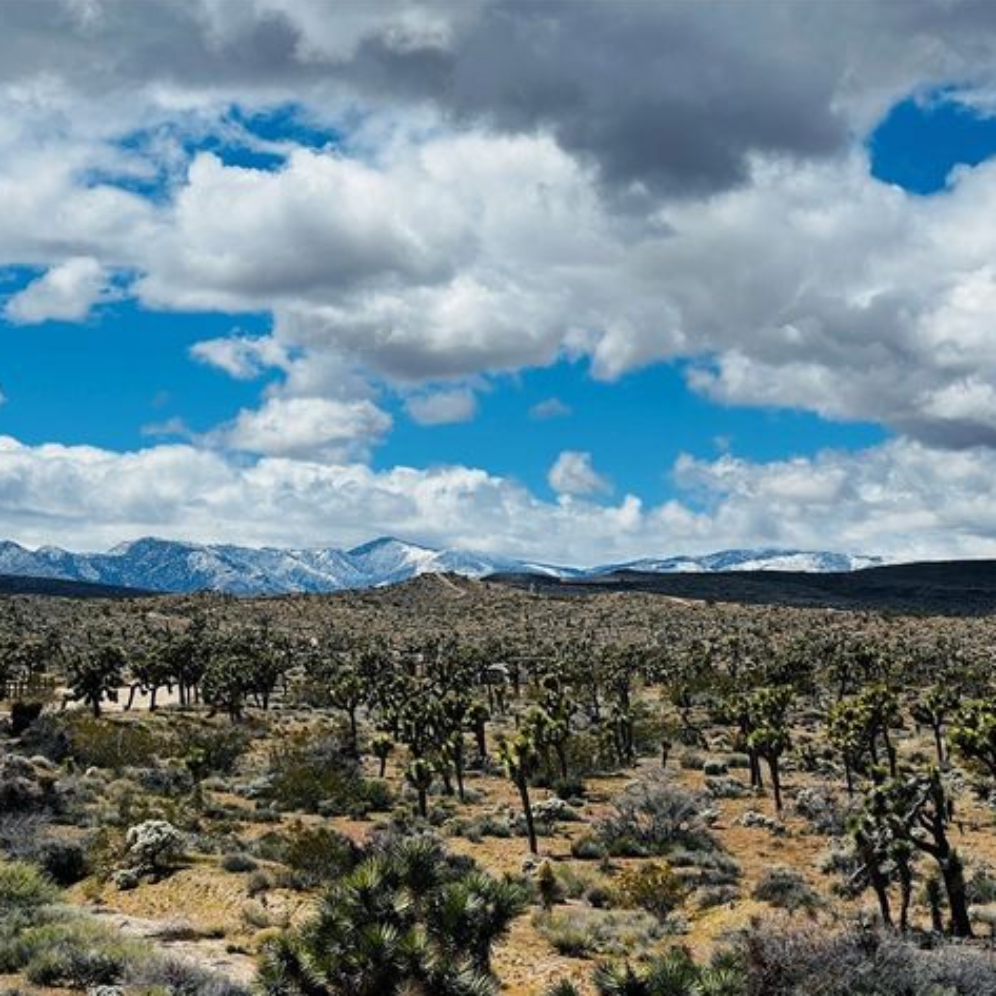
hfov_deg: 18.8
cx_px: 358
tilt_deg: +3.9
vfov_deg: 18.9
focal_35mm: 92
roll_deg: -1.0
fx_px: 2995
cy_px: 499
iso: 32
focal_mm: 9
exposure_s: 1/1908
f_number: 2.8
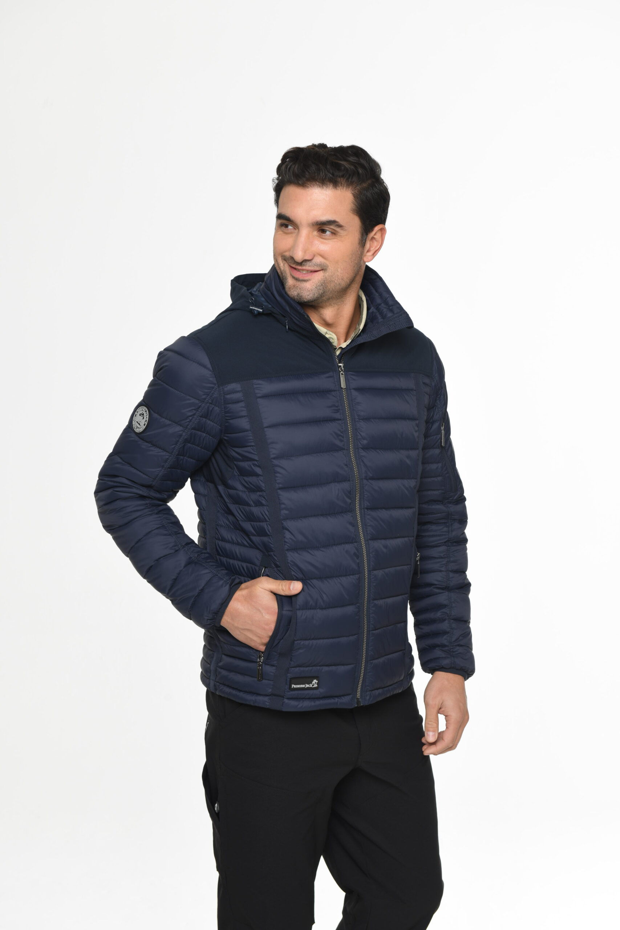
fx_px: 1808
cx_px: 310
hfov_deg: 19.5
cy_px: 465
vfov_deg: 28.8
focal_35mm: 70
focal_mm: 70
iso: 100
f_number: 9
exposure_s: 1/160
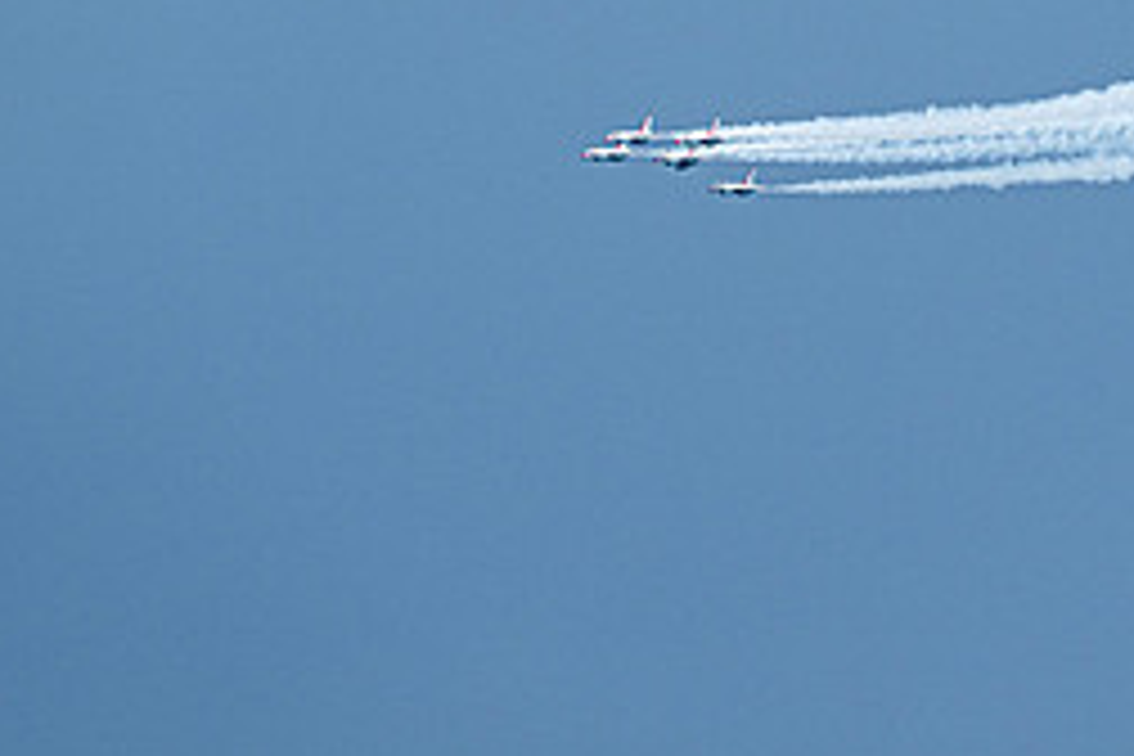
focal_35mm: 920
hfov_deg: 2.2
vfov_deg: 1.5
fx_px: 28978
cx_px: 891
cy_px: 65
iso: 800
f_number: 10
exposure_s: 1/1600
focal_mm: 400
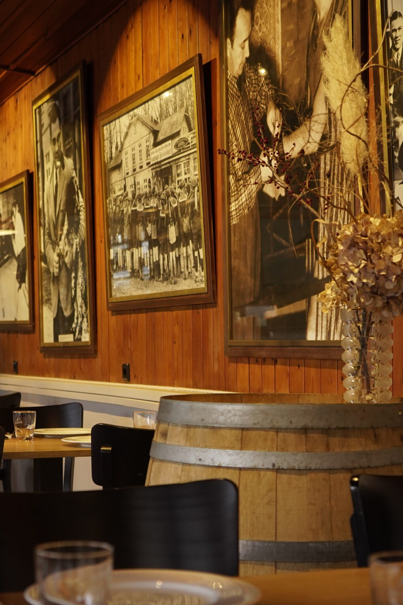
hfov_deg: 20.9
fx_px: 1091
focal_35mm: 65
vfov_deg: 30.8
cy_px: 373
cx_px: 211
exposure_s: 1/100
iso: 1600
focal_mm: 39
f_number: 4
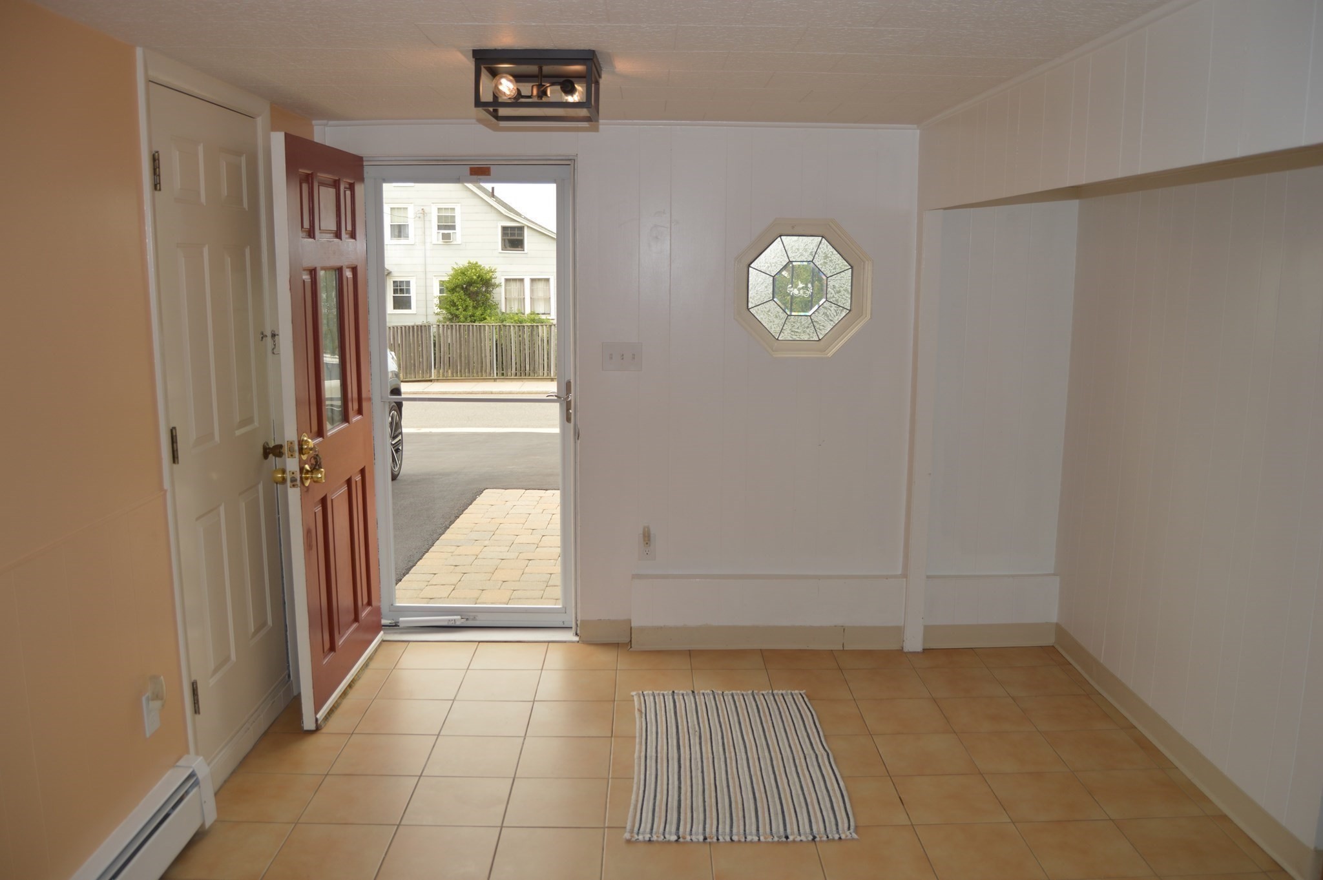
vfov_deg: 47.9
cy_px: 440
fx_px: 991
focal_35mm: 27
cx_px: 662
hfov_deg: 67.4
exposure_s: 1/160
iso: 100
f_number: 4
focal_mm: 18
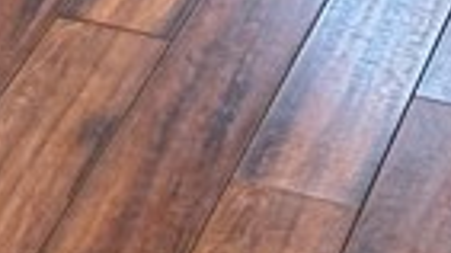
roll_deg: -1.4
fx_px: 2461
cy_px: -829
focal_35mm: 206
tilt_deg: -13.8
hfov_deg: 10.5
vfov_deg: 5.1
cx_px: 218
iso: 125
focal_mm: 5.7
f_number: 1.5
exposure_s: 1/60
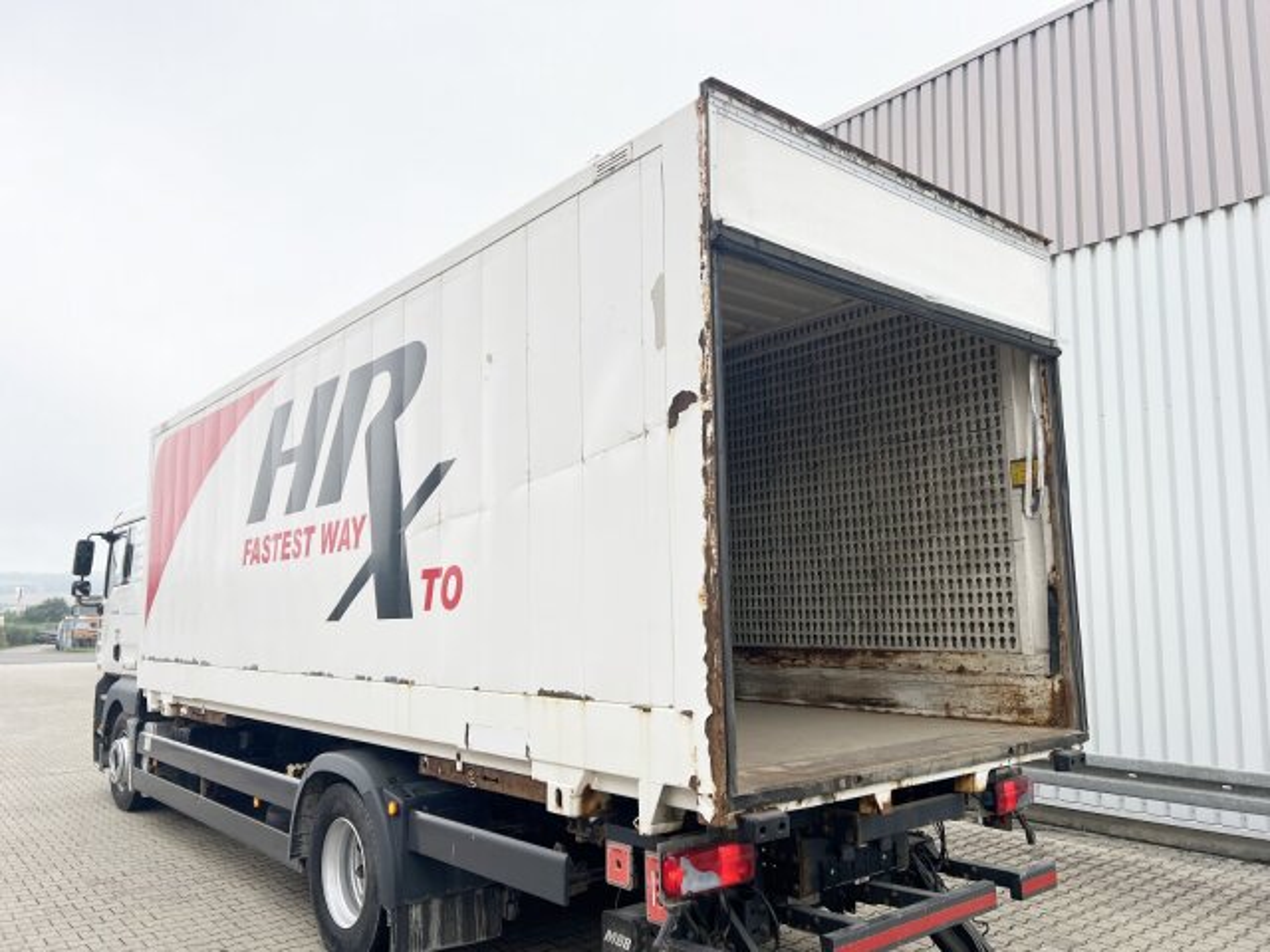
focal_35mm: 26
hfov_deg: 67.3
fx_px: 954
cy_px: 476
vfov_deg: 53.1
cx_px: 635
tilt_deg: +9.3
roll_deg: -0.6
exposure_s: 1/1079
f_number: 1.5
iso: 50
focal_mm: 5.7
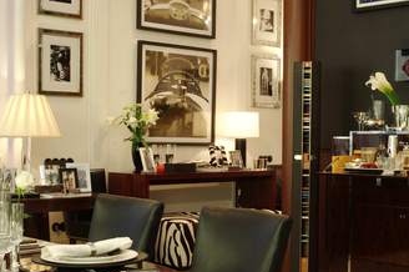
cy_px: 168
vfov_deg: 21.2
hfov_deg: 31.4
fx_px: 726
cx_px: 244
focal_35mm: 64
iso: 400
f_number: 11
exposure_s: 1/2
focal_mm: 35
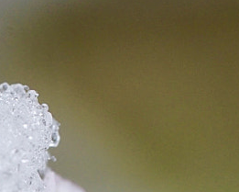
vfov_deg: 3.0
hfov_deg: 3.7
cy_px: 322
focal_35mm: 517
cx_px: -285
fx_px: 3658
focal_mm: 90
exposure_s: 1/100
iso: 640
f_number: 9
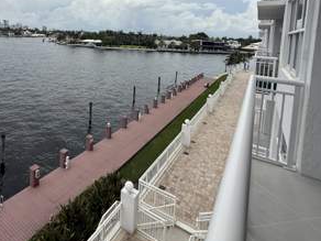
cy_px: 49
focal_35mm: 23
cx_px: 102
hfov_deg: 71.3
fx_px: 213
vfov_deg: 54.9
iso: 50
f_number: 2.2
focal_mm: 2.22
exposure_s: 1/3289
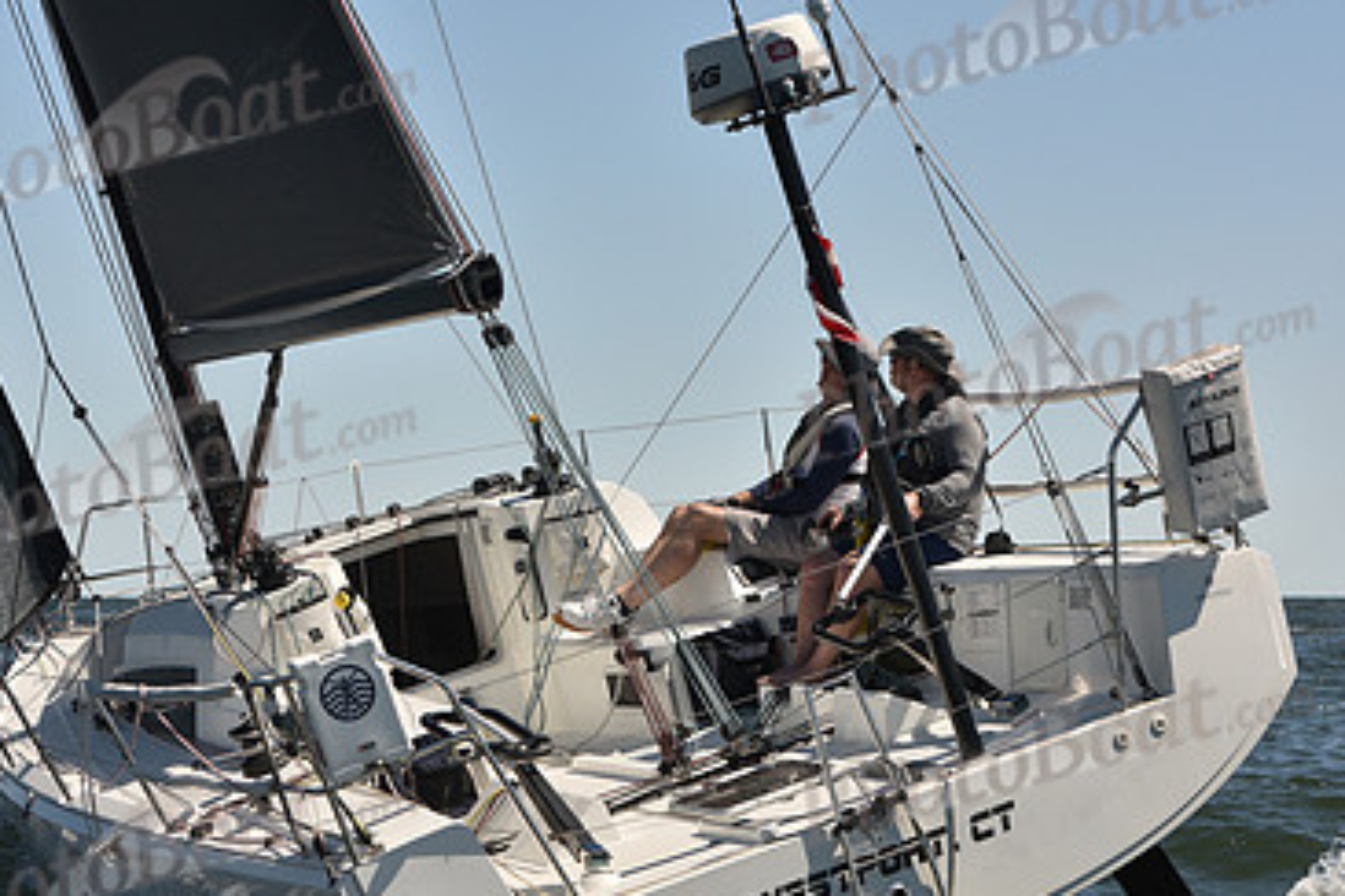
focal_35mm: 111
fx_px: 4147
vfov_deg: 12.3
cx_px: 610
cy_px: 611
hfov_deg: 18.4
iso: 250
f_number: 5
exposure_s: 1/1250
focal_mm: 70
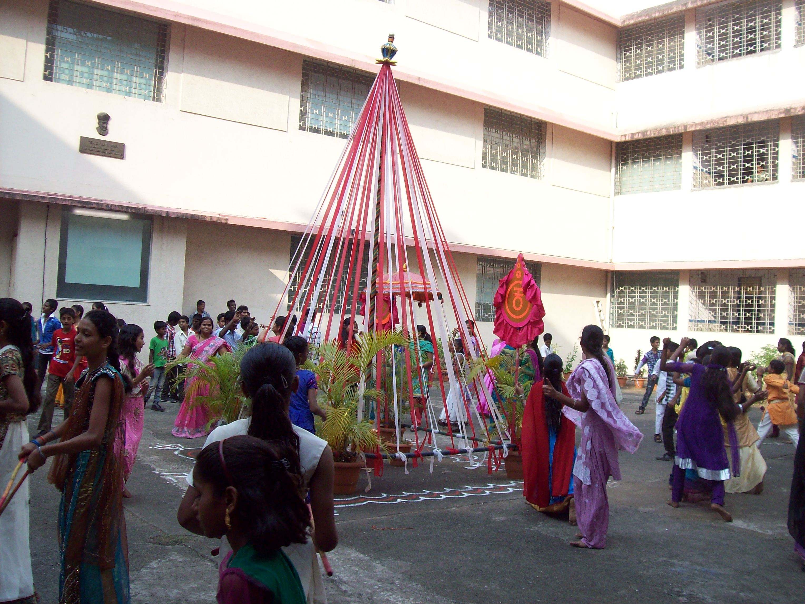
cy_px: 302
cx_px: 402
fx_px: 837
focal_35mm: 36
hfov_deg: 51.4
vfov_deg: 39.7
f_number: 2.7
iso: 80
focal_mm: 6
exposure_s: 1/335
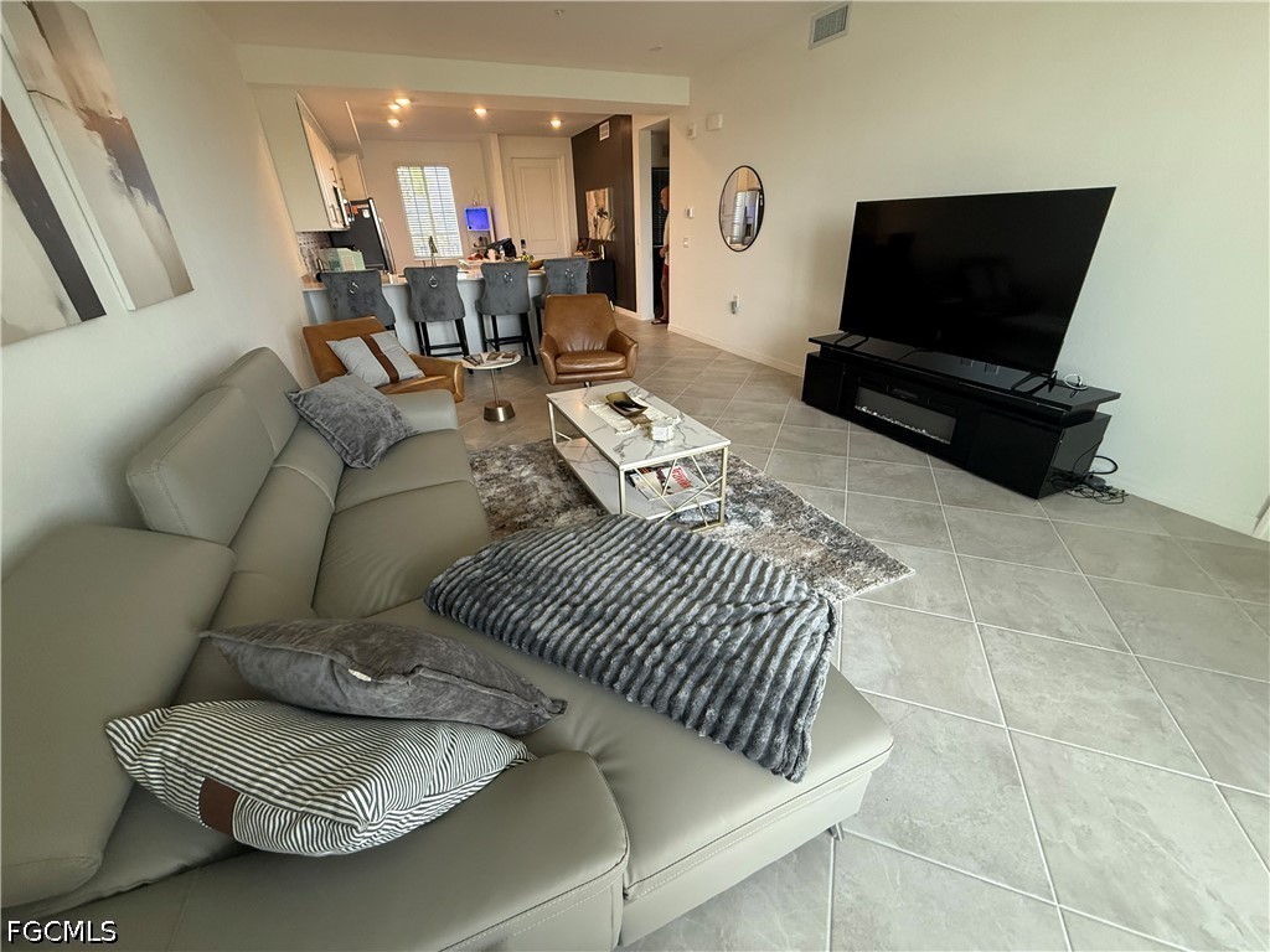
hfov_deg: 102.1
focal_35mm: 14
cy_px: 476
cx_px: 635
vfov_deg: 85.7
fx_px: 514
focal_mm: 2.22
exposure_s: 1/120
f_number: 2.2
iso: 250
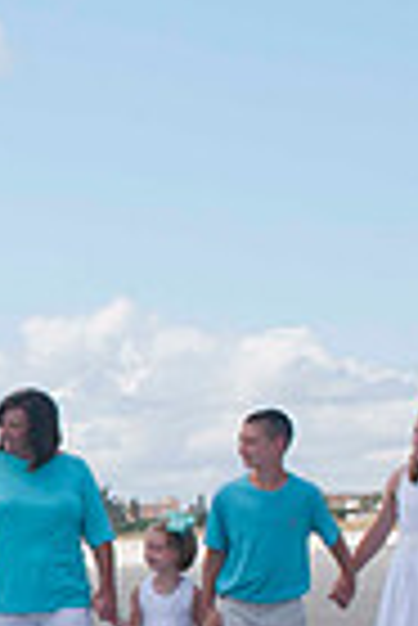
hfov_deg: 5.6
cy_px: 498
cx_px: -517
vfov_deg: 8.7
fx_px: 4117
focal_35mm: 237
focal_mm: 38
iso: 100
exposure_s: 1/250
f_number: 10
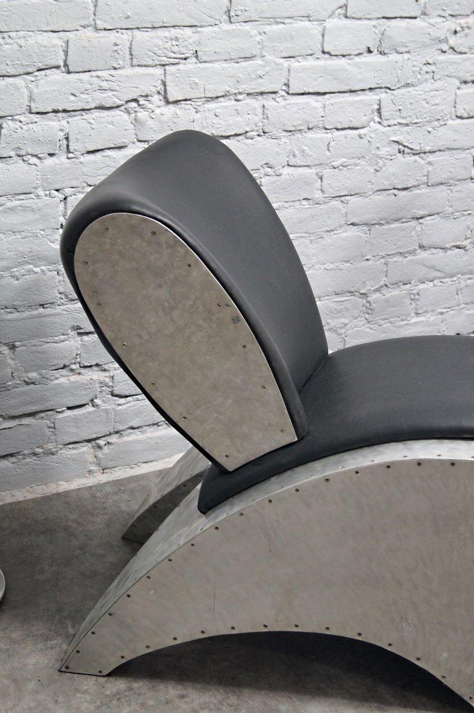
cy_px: 356
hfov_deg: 20.1
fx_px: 1335
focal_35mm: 68
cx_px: 237
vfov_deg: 29.9
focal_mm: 45
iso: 400
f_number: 5.6
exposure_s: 1/20
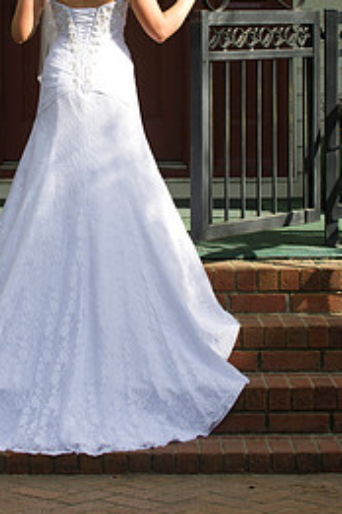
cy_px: 112
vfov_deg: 13.8
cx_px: 64
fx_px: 2109
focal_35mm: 148
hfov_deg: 9.2
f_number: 7.1
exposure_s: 1/250
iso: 250
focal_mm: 86
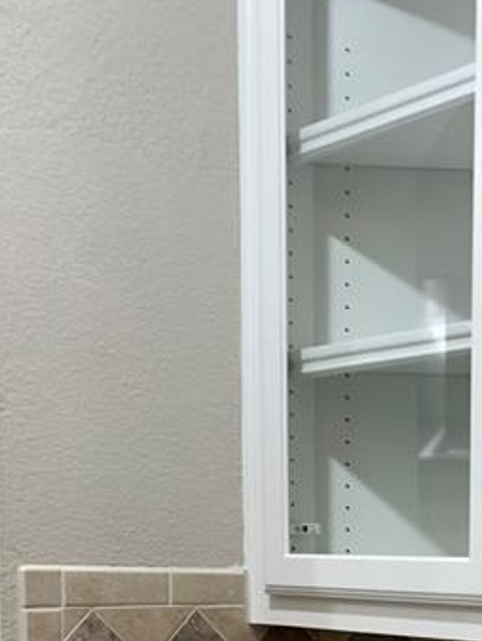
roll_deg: -1.2
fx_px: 1094
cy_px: 704
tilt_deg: -4.5
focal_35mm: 59
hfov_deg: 23.6
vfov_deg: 29.5
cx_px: 499
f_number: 1.8
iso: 125
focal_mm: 4.25
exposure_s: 1/60
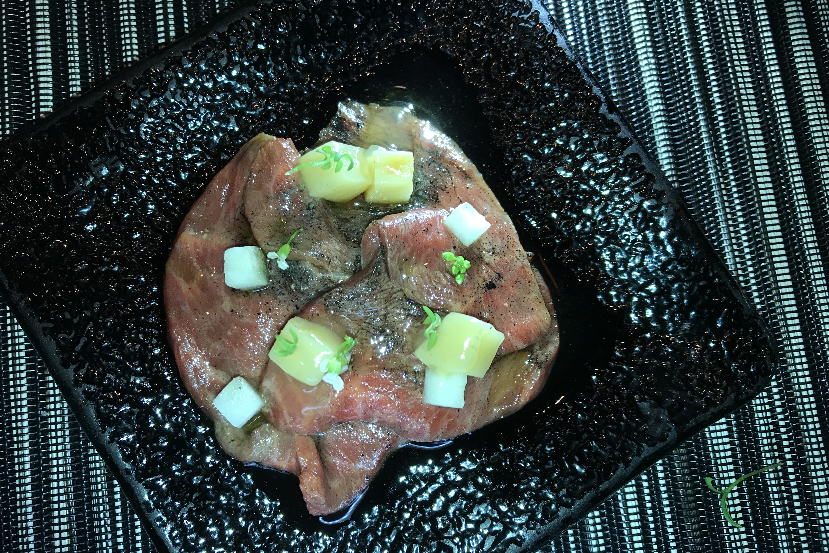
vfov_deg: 43.6
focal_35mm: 30
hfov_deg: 61.9
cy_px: 277
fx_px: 691
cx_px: 405
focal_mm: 3.99
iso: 25
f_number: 1.8
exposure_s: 1/30
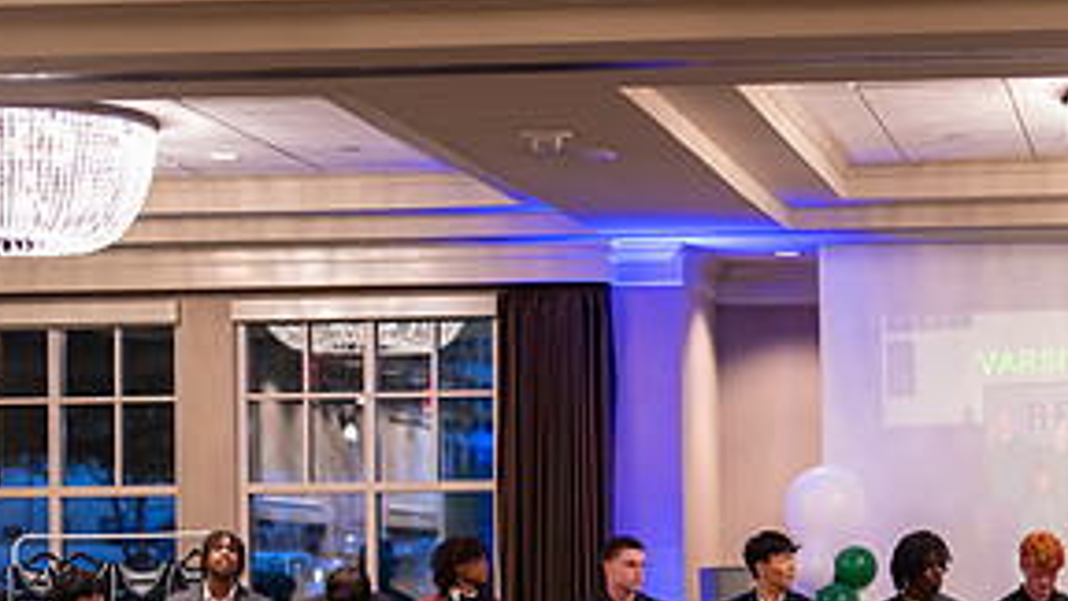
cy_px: 549
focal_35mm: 113
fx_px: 3200
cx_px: 960
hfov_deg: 18.6
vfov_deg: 10.7
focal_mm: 50
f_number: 1.2
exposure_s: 1/320
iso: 1000
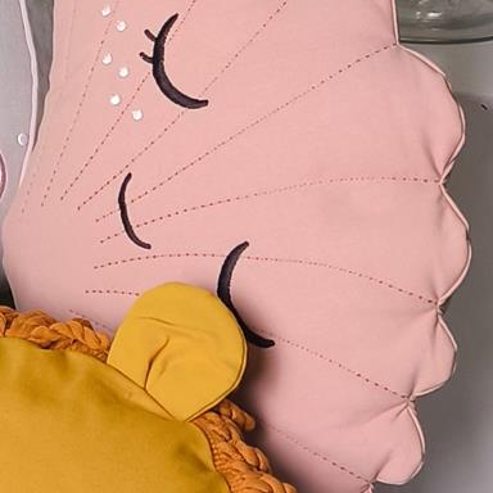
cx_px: 21
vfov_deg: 7.3
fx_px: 3803
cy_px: -134
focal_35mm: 236
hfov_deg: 7.4
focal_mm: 7.1
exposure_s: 1/100
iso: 100
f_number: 1.9
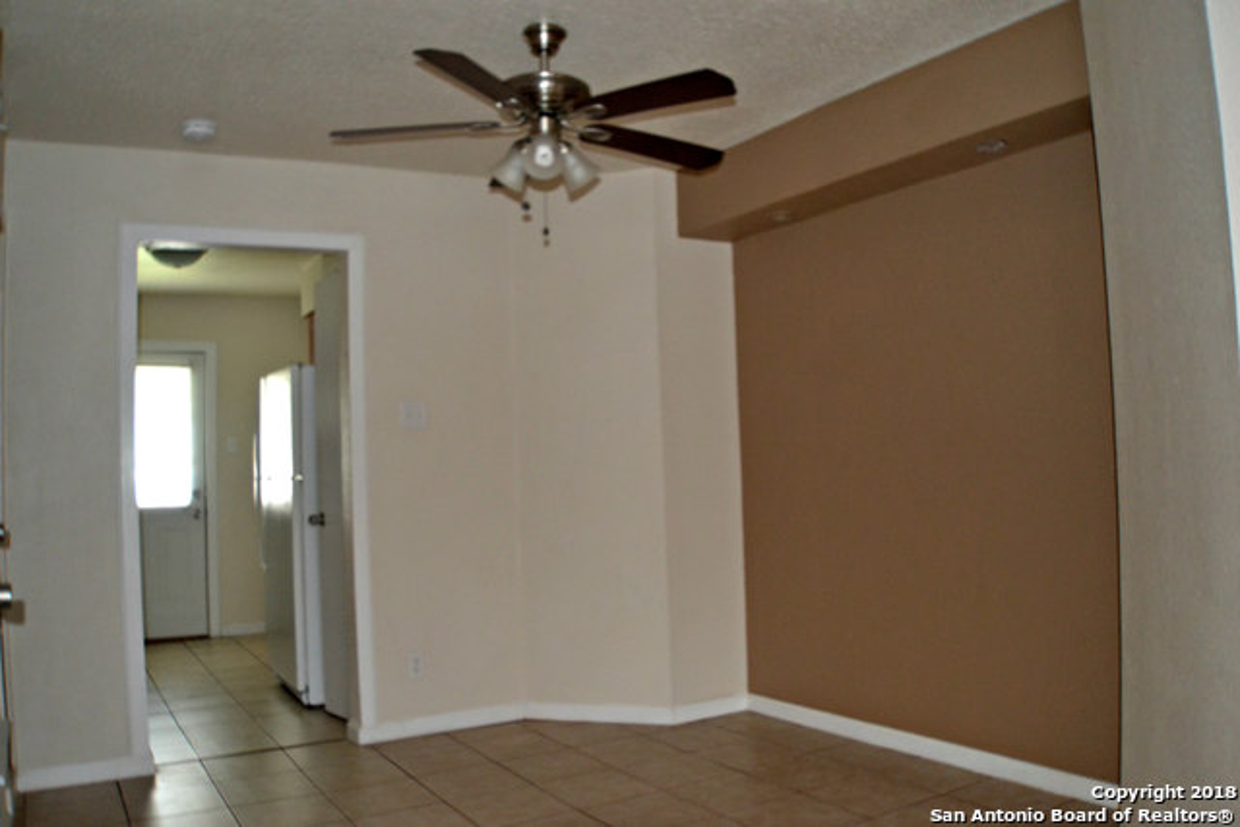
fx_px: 1240
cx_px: 620
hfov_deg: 53.1
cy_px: 414
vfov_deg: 36.9
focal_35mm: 36
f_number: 3.8
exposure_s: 1/60
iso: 1800
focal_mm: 24
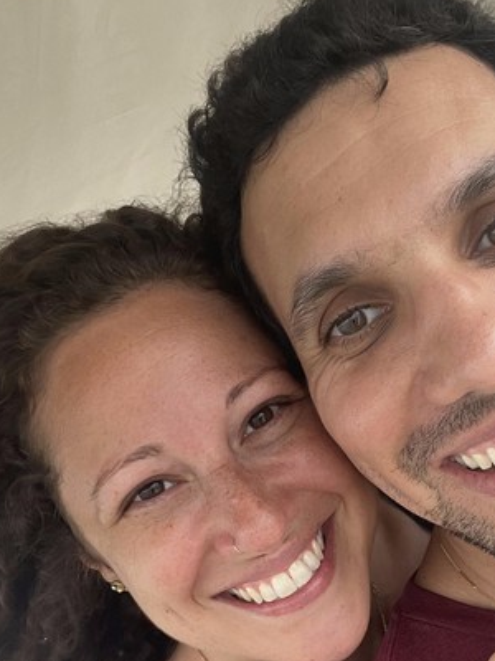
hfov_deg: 30.0
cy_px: 514
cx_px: 335
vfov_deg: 38.4
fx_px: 915
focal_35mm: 48
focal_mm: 2.71
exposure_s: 1/121
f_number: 2.2
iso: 32
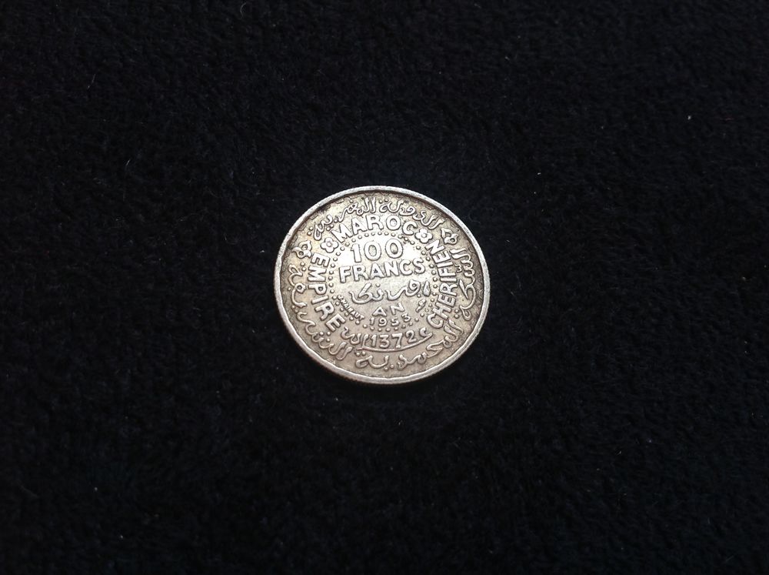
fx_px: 776
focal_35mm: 35
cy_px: 288
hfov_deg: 52.7
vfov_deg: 40.6
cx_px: 384
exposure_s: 1/120
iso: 80
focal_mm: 4.28
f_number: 2.4
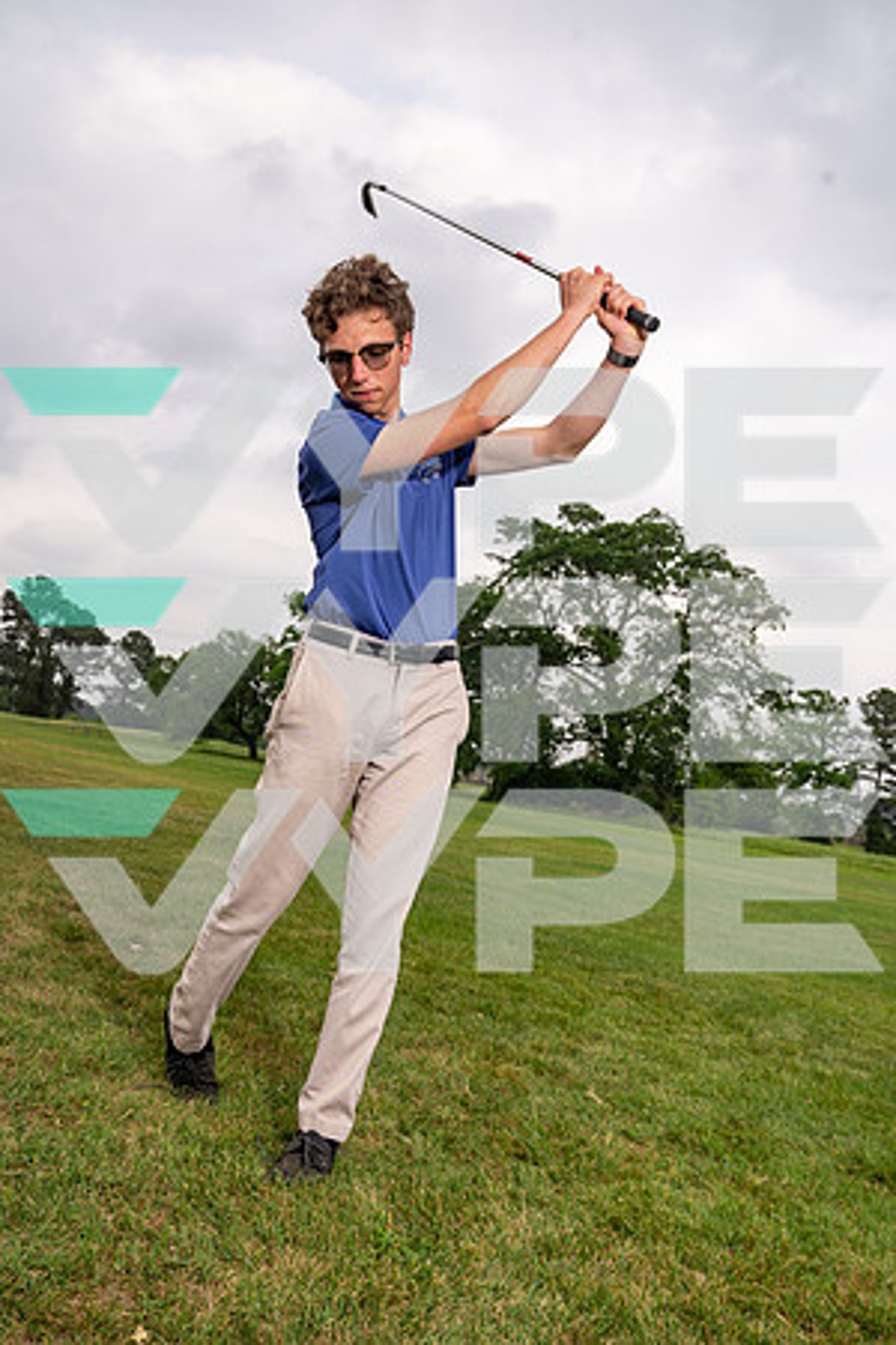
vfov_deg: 55.8
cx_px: 448
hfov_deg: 38.9
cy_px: 672
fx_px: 1269
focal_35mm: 34
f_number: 8
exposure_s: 1/250
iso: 100
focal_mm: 34
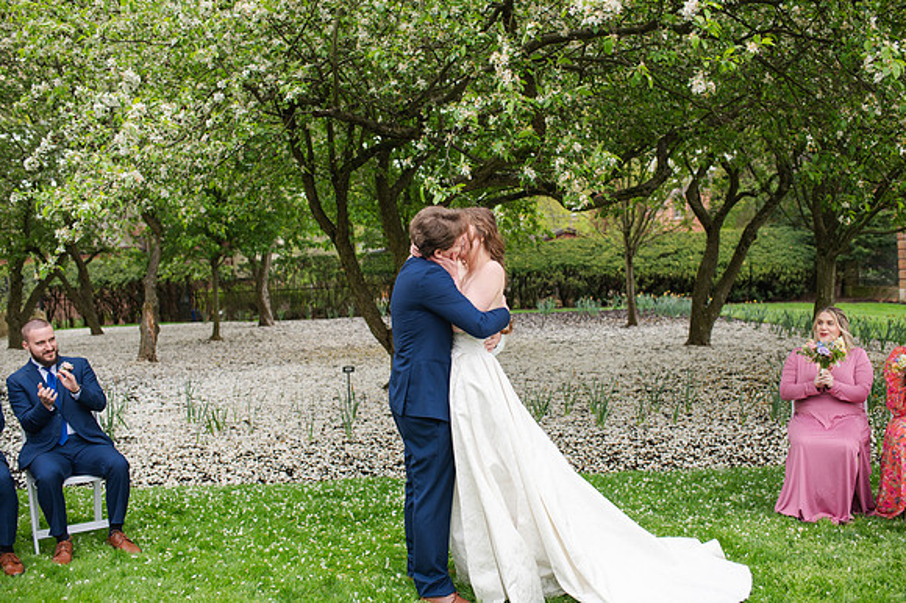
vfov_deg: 36.6
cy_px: 292
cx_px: 467
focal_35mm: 36
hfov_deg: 52.8
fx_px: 912
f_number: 3.2
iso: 250
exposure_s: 1/640
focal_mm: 35
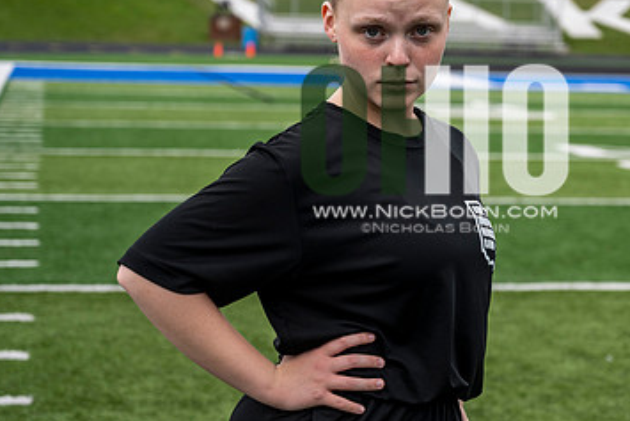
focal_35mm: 98
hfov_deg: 20.7
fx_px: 1716
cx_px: 435
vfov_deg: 14.0
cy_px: 148
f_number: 4
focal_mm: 60
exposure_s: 1/800
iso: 160
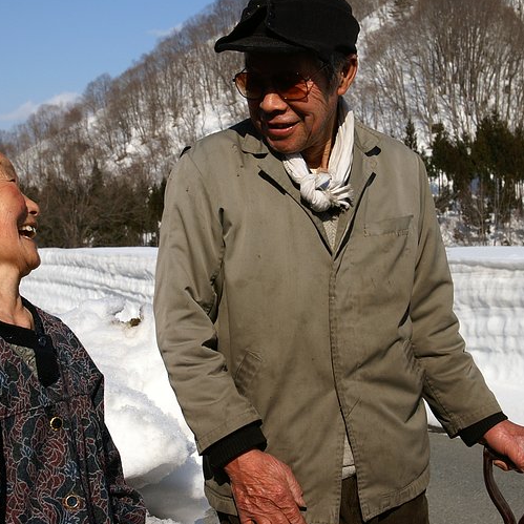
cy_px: 250
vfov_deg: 25.4
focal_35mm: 68
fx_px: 1165
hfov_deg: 25.4
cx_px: 245
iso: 200
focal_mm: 26
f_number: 9
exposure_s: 1/1000
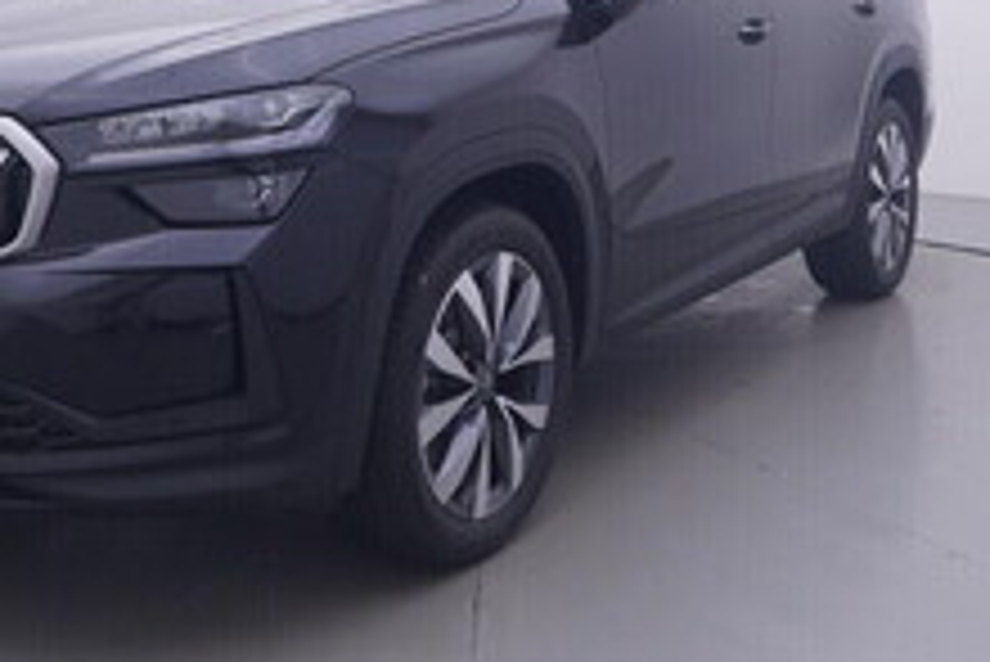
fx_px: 1548
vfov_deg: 23.4
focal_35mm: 56
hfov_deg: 35.5
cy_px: 43
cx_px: 511
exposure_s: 1/80
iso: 200
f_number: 5
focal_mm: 15
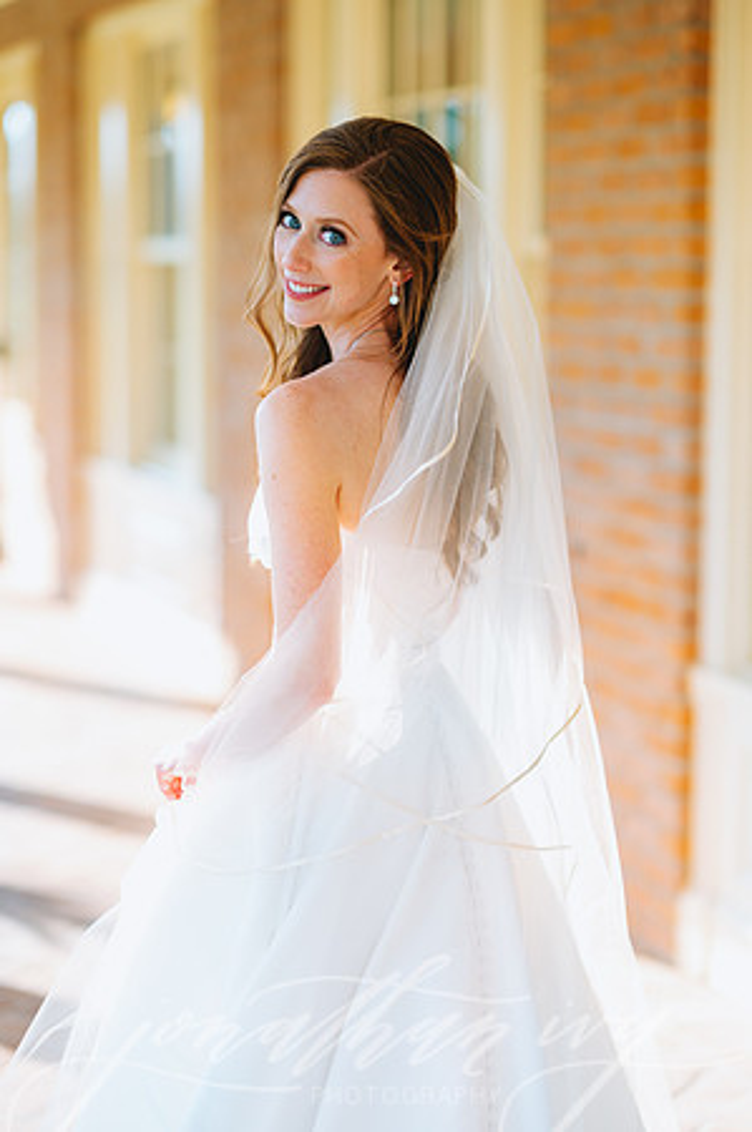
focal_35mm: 85
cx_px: 376
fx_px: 2669
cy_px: 566
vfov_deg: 23.9
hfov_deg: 16.0
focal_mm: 85
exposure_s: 1/640
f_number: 2
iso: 100
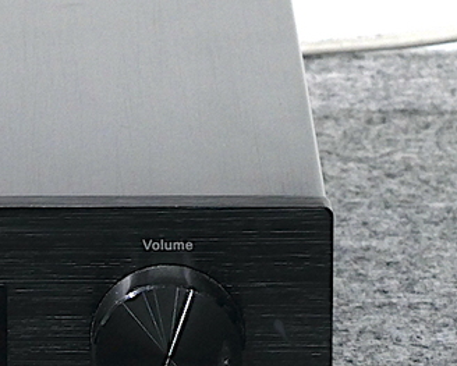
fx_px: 8271
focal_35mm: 611
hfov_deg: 3.2
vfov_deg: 2.5
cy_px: 210
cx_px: -206
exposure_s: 1/5
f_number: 5.6
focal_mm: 38.4
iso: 200
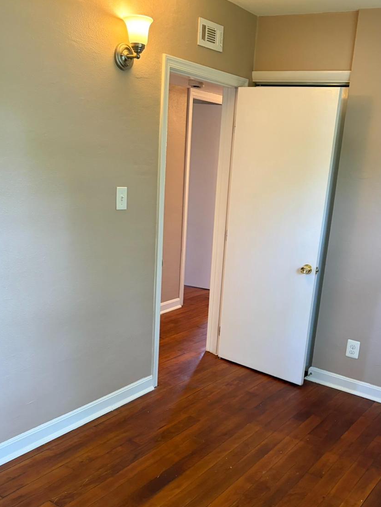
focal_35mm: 36
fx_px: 528
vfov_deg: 50.7
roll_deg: -5.4
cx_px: 240
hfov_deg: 39.4
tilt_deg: -13.9
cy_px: 325
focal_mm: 5.96
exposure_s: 1/60
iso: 320
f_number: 1.6
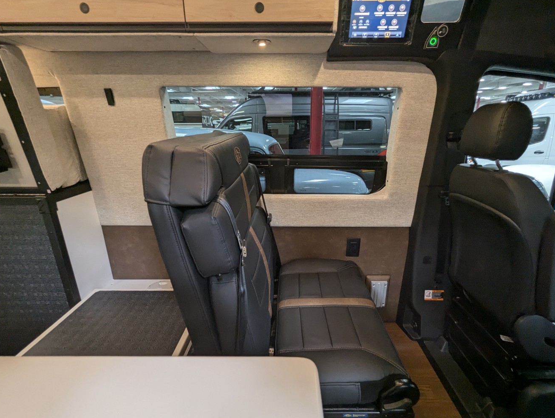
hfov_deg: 90.9
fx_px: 273
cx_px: 289
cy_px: 218
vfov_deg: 74.8
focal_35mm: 17
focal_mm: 2.35
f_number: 2.2
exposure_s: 1/60
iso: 193
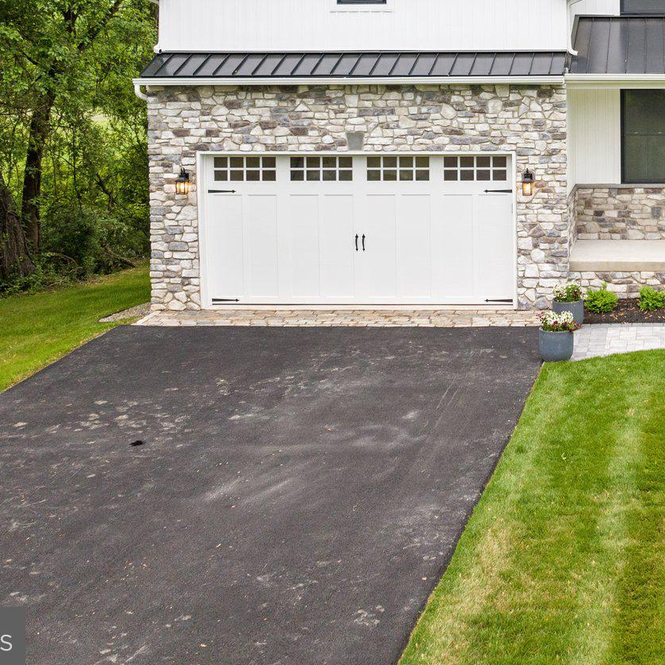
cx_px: 643
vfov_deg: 31.2
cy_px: 62
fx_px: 1130
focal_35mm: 52
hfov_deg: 30.8
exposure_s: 1/800
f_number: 2.8
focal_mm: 12.29
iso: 250
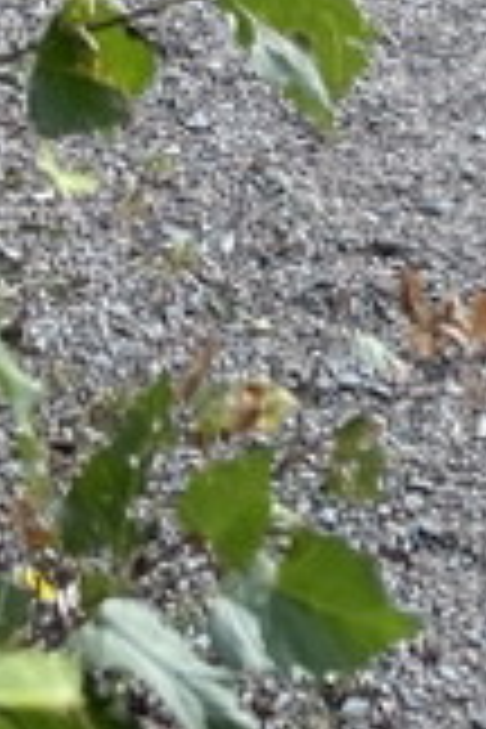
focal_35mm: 160
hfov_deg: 8.6
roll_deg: +0.0
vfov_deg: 11.3
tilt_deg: -18.1
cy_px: -837
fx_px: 3240
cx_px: 135
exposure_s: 1/242
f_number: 1.6
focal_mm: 4.2
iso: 32
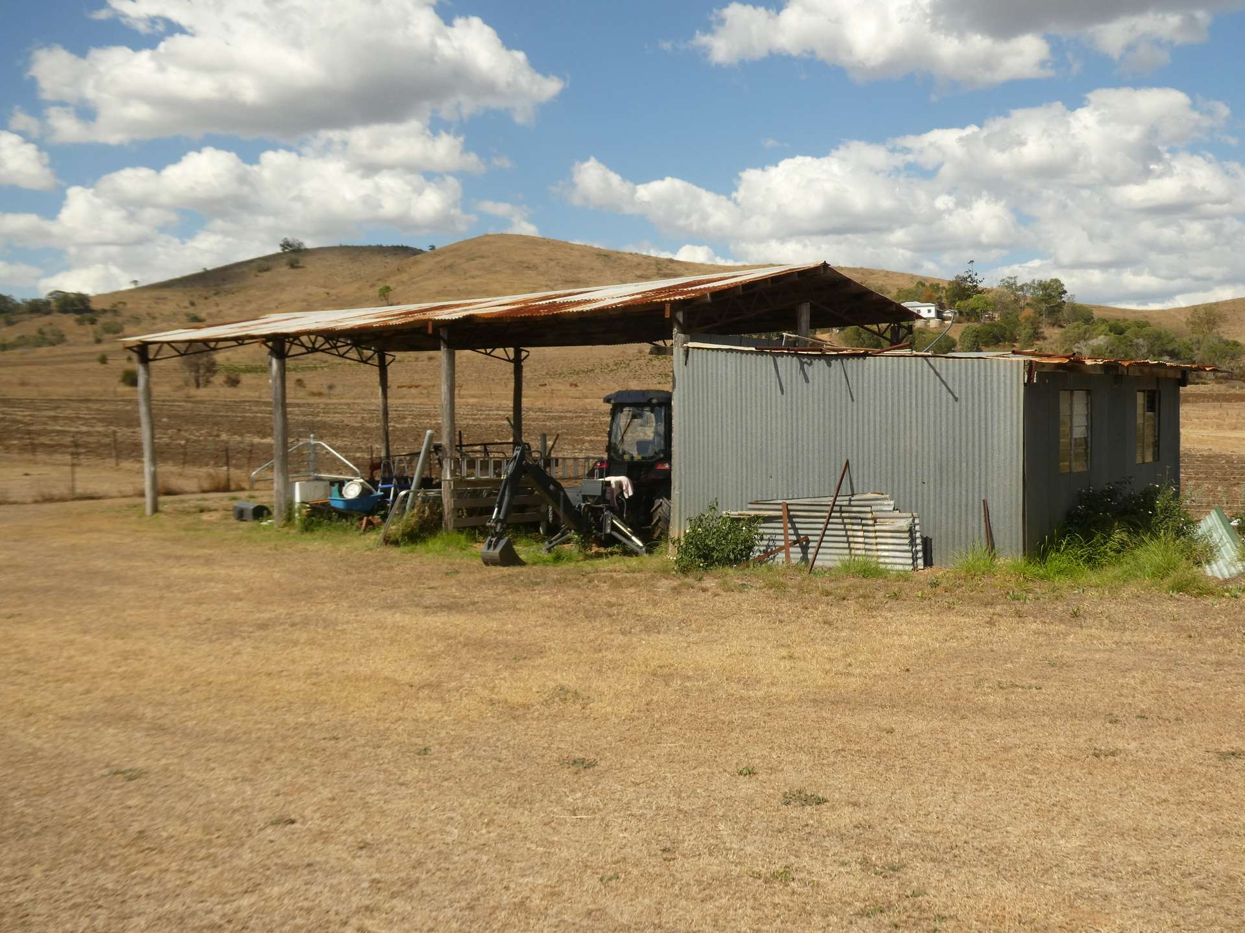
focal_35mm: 33
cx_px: 622
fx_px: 1187
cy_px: 466
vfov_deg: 42.9
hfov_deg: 55.4
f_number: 3.6
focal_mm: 5.8
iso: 80
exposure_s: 1/1300
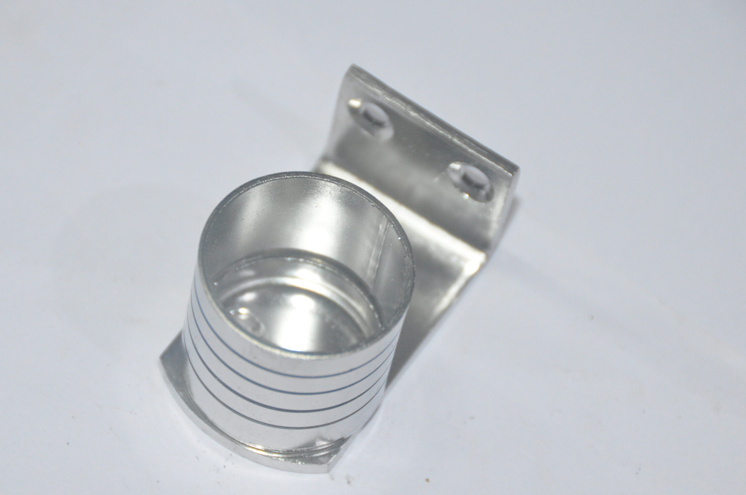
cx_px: 378
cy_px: 251
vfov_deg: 5.8
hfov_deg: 8.8
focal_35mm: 236
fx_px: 4875
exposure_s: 1/60
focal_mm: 135
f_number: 5.6
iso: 1250
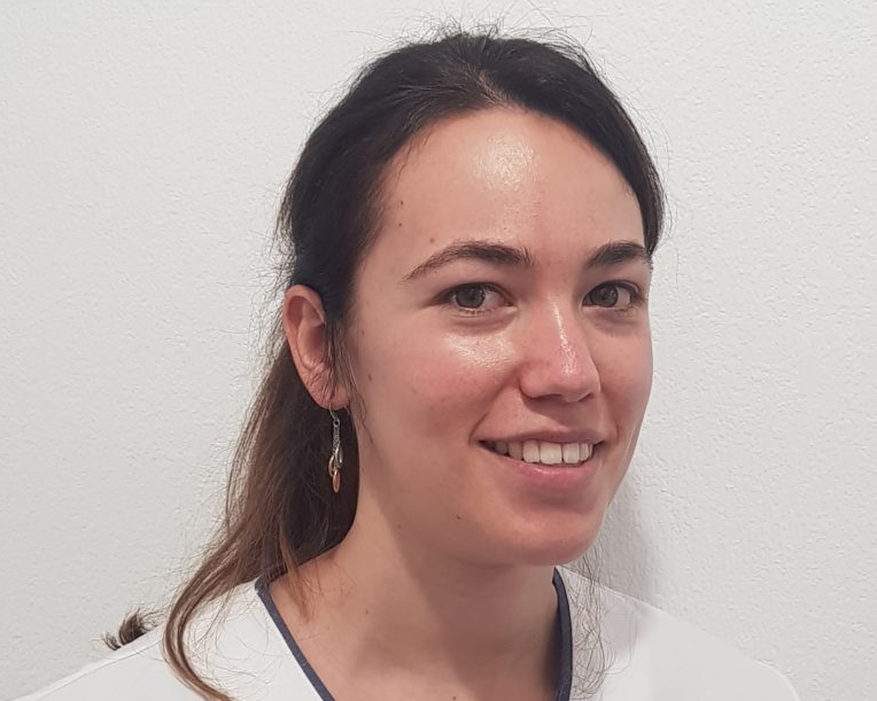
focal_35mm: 34
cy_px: 421
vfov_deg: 43.1
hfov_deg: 52.8
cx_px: 440
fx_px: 882
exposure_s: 1/50
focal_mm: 4.2
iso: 100
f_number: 1.7
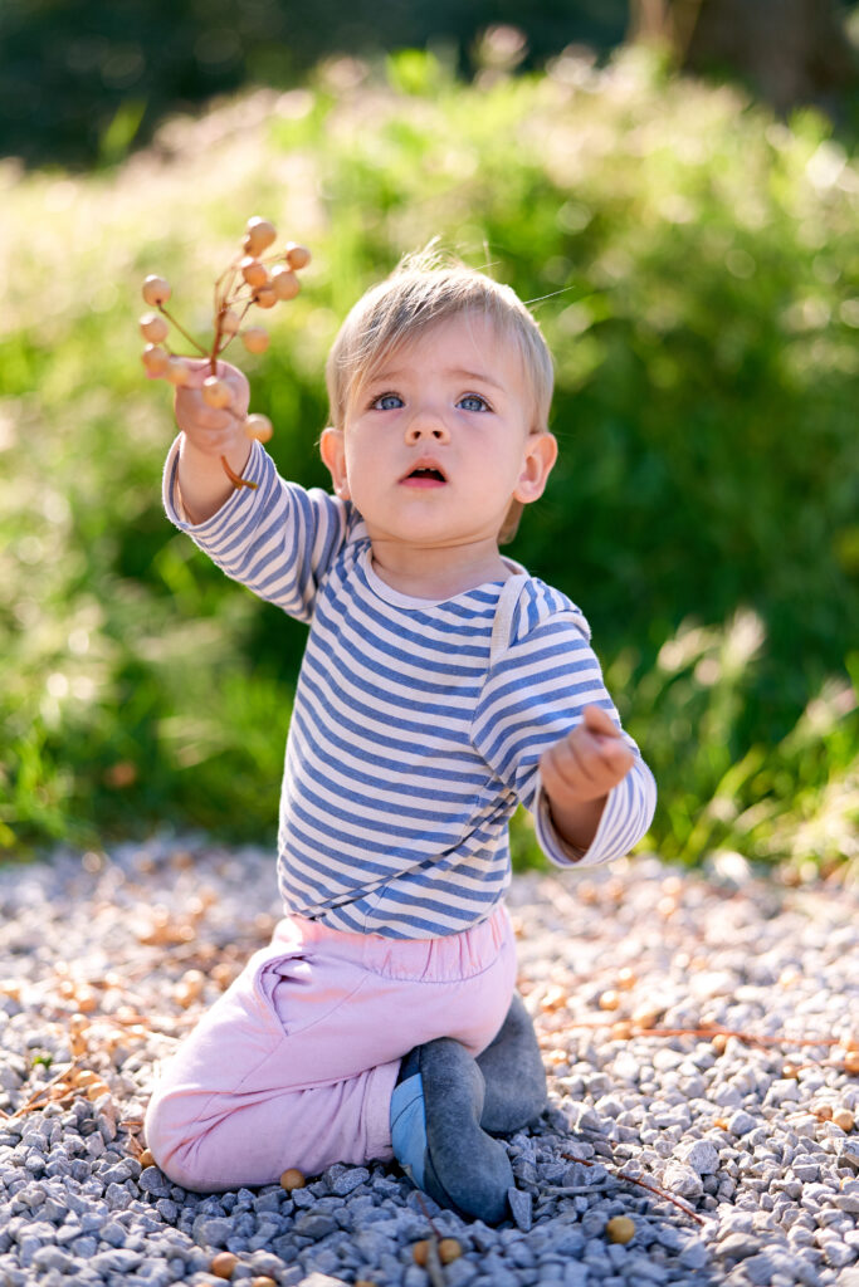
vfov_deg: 39.6
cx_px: 430
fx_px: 1789
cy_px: 644
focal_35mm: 50
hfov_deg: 27.0
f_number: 1.4
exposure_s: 1/2500
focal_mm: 50
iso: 100
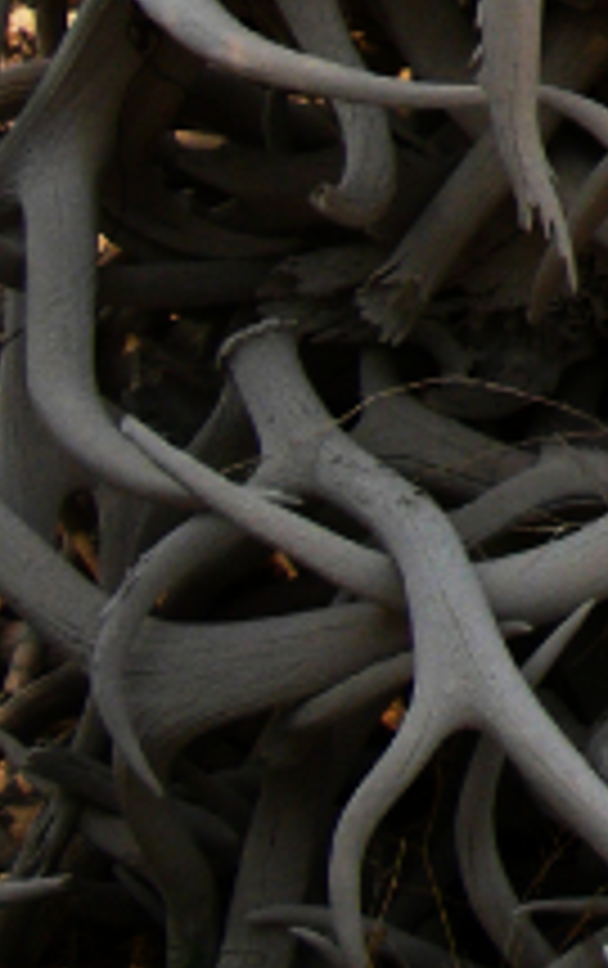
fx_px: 6500
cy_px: -882
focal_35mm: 246
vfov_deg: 8.2
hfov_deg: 5.2
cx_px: 1527
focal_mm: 10.5
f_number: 5.6
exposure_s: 1/320
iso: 80
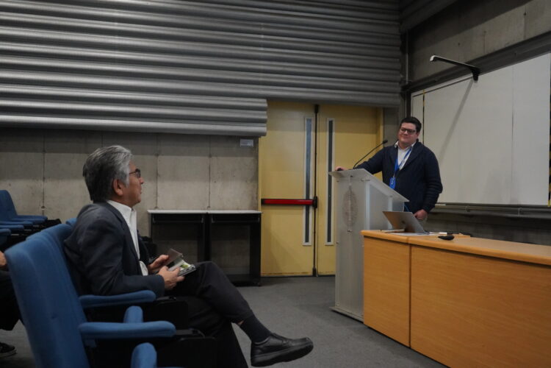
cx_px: 276
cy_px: 184
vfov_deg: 36.9
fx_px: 551
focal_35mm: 36
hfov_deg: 53.1
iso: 12800
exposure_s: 1/125
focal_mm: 36
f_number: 4
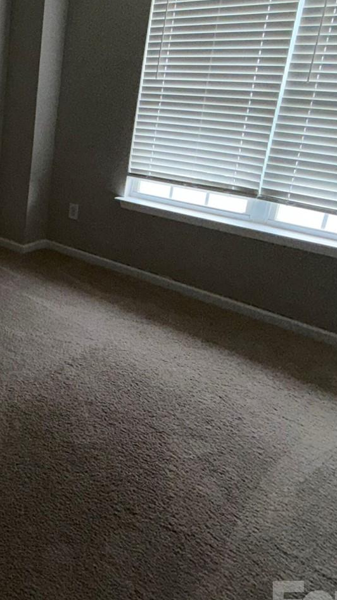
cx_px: -132
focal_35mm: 33
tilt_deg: -16.0
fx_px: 525
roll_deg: +1.5
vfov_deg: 58.6
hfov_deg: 27.7
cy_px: 219
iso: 64
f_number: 2.2
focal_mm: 2.22
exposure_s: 1/95
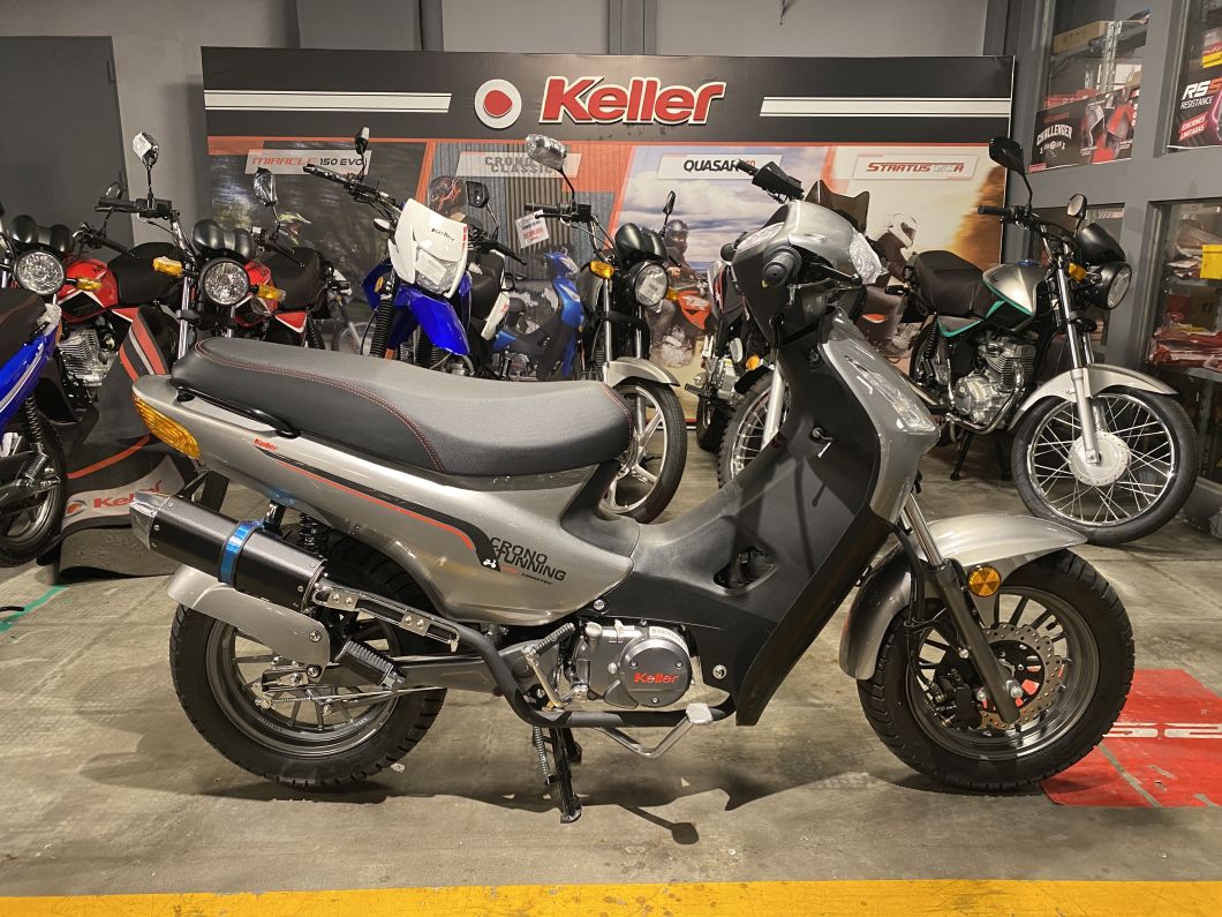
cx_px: 611
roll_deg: +0.0
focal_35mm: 26
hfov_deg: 67.3
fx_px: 918
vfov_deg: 53.1
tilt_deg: -13.5
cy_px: 458
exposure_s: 1/50
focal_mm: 4.25
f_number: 1.8
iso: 250
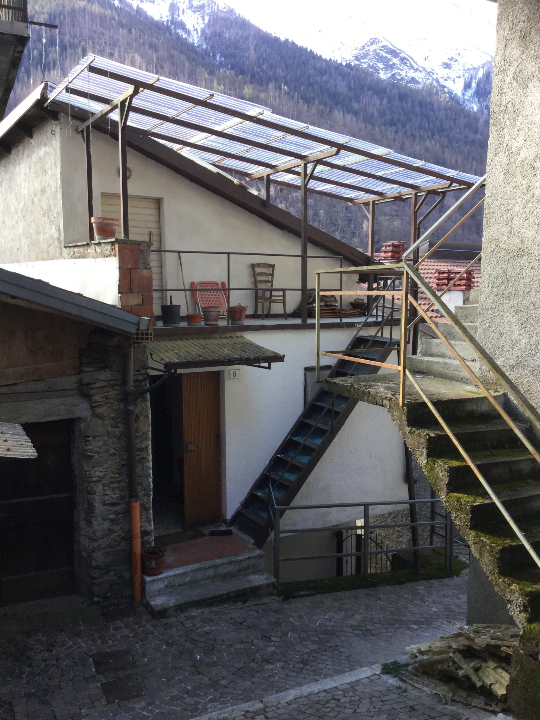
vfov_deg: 58.4
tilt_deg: -6.1
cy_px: 360
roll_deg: +1.1
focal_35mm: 31
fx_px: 645
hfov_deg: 45.4
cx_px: 270
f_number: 2.4
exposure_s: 1/120
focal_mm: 3.3
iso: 40
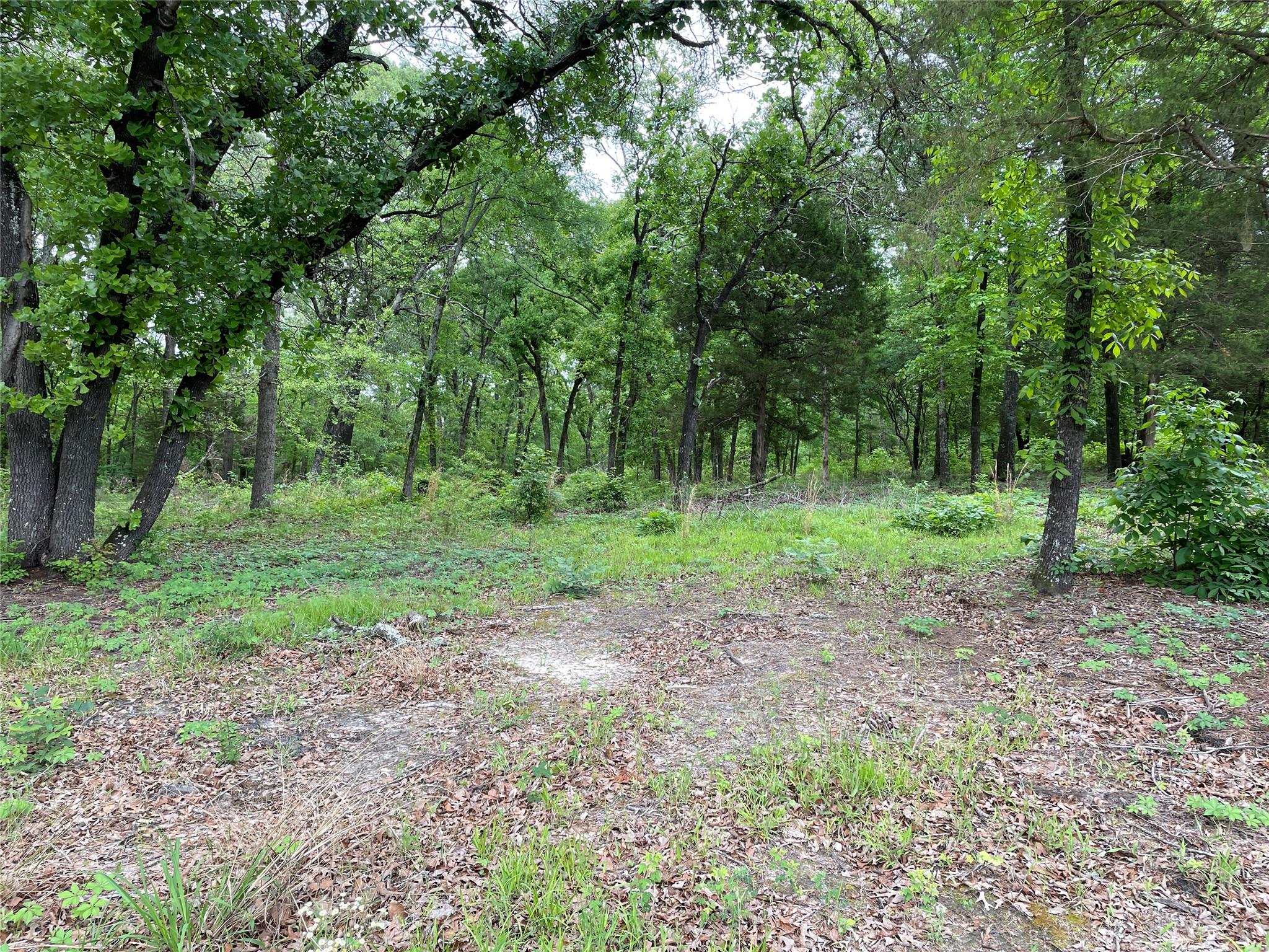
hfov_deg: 67.3
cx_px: 634
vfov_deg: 53.1
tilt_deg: +0.5
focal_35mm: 26
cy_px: 476
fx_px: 953
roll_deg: -2.5
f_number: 1.6
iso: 32
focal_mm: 4.2
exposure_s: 1/179
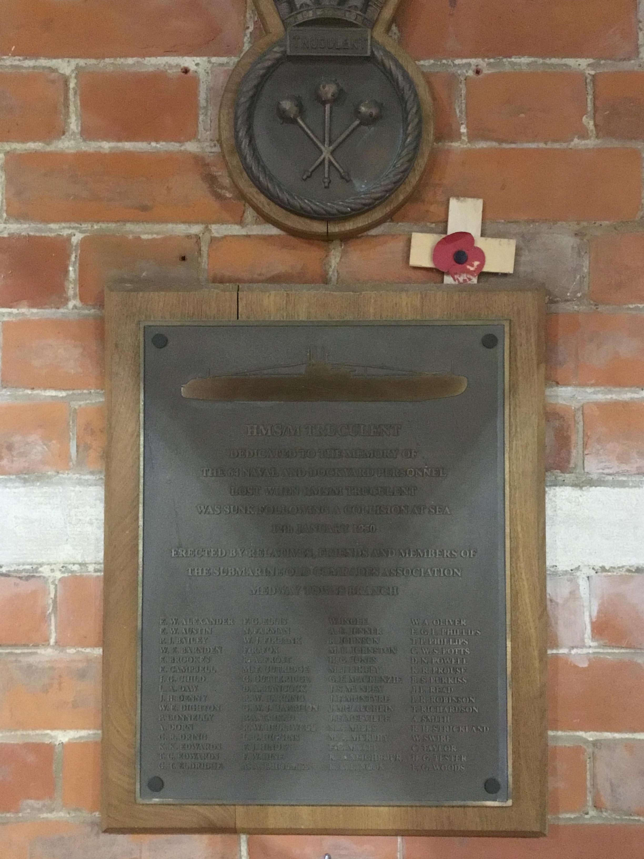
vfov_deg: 58.4
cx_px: 322
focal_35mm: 31
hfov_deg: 45.4
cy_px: 430
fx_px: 769
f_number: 2.4
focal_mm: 3.3
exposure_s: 1/17
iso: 250
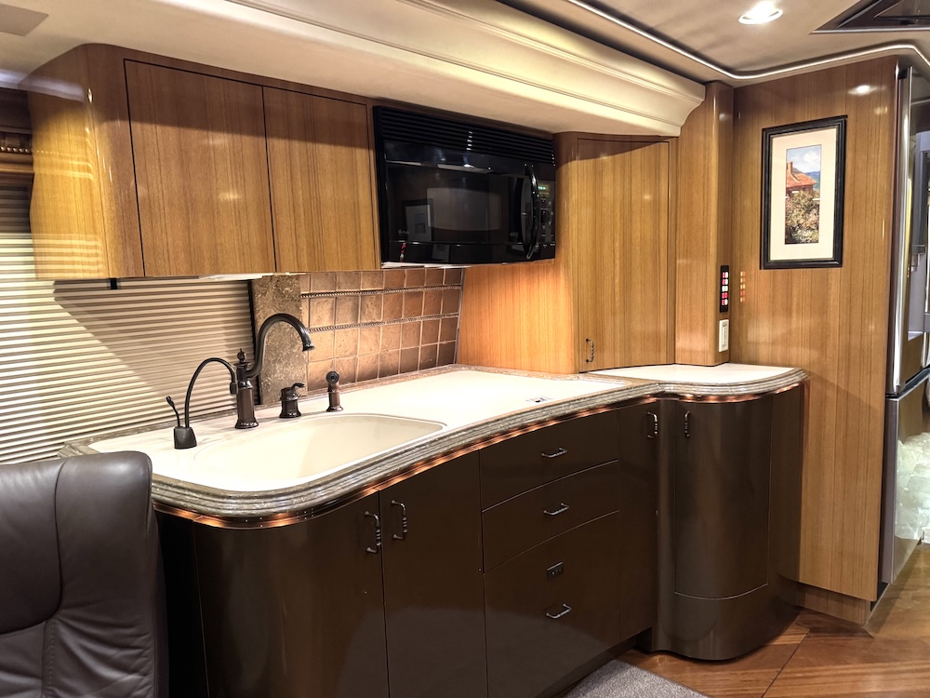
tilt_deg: -8.1
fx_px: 645
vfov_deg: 56.8
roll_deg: +2.4
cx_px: 465
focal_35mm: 24
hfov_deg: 71.6
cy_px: 349
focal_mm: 6.76
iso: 800
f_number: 1.78
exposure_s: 1/40
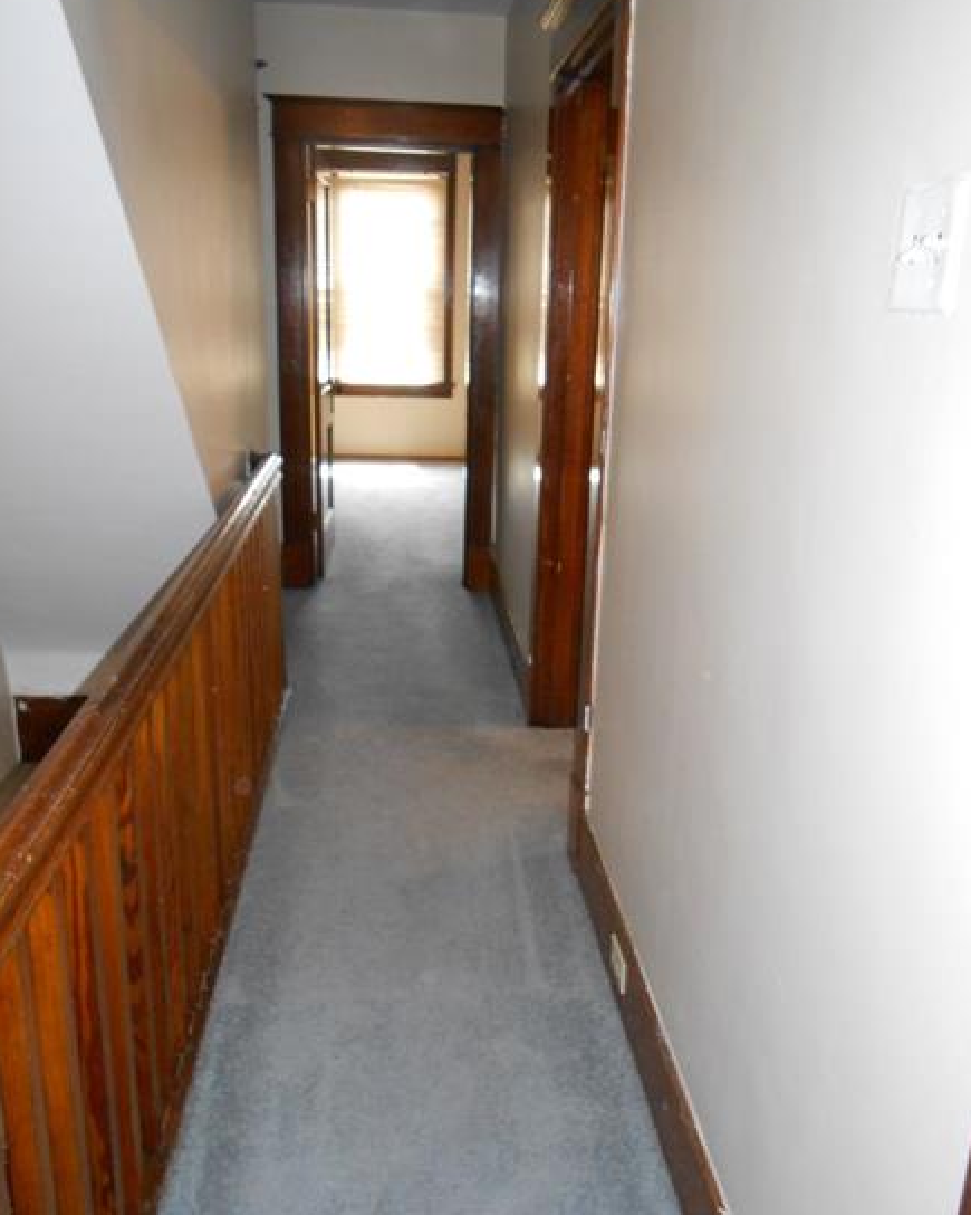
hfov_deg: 51.5
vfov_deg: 62.2
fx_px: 1006
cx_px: 480
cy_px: 601
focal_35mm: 28
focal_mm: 4.6
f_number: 3.5
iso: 400
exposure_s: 1/25
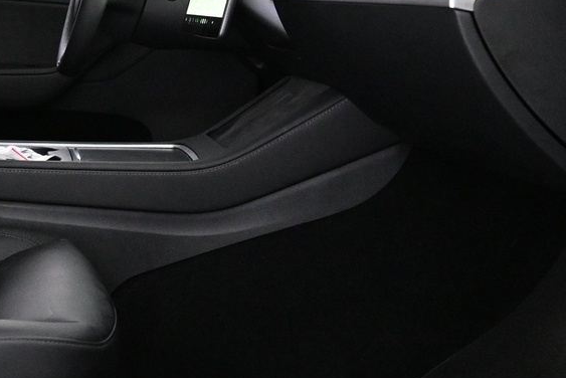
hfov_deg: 28.8
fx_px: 1085
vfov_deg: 19.7
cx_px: 142
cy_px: 115
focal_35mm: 69
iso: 4000
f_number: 3.5
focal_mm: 16
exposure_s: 1/80
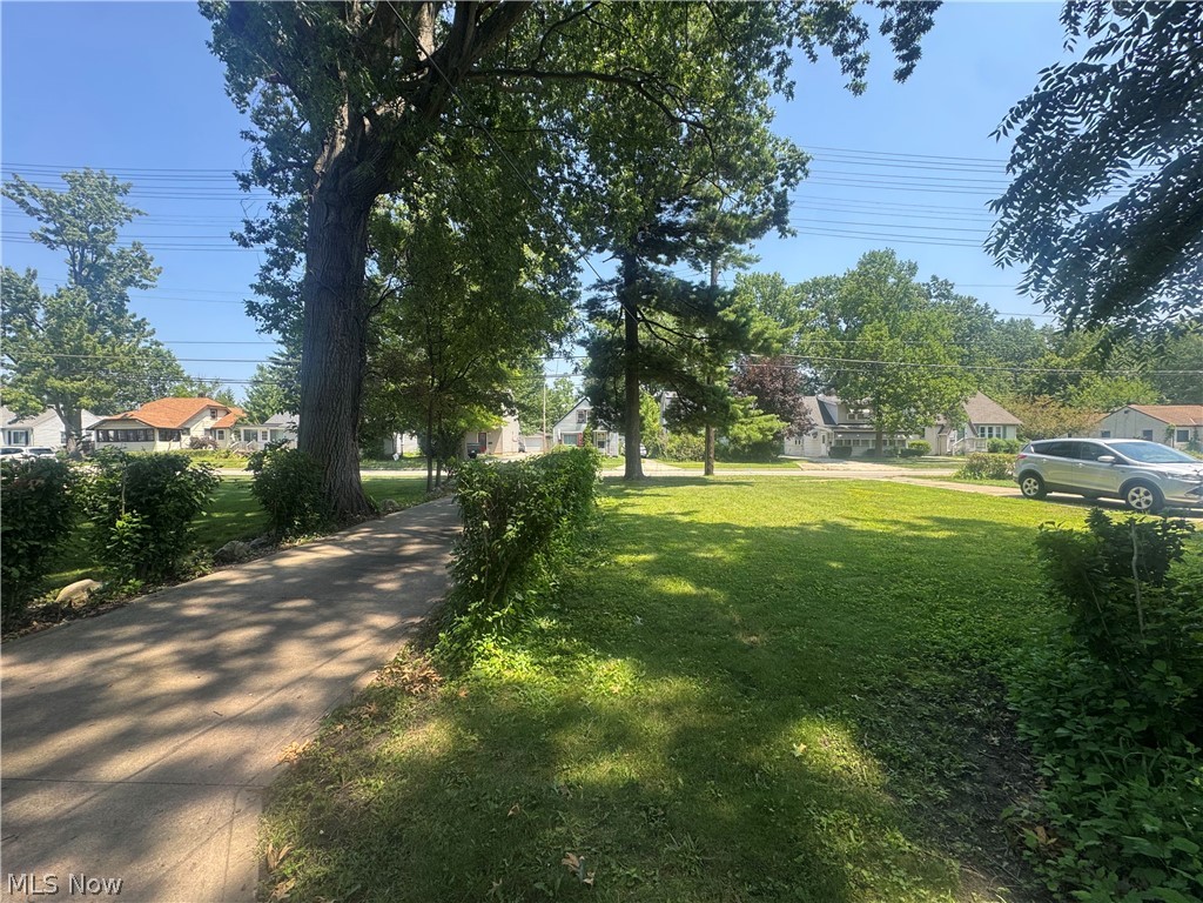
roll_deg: -0.6
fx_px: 487
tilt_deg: -2.8
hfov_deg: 102.1
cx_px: 602
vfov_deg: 85.7
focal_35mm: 14
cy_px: 452
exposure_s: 1/459
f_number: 2.2
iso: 40
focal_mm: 2.22
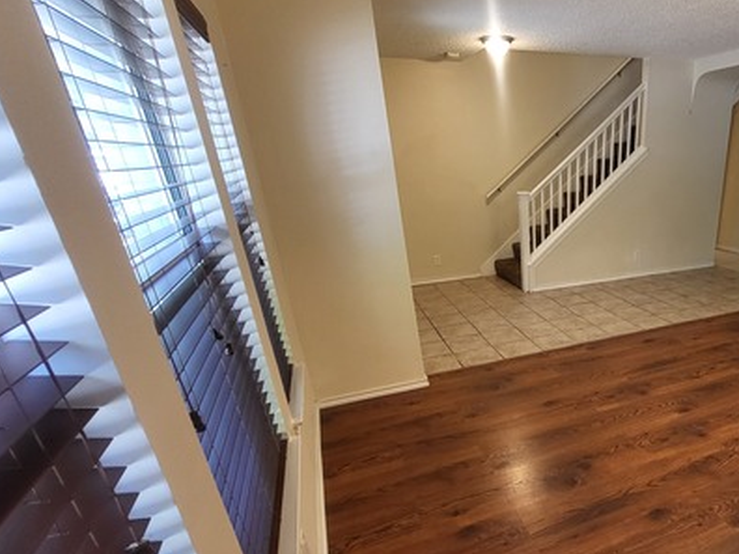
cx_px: 562
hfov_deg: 73.0
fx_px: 448
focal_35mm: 21
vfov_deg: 62.3
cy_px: 356
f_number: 2.2
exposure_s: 1/60
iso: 200
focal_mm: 1.74
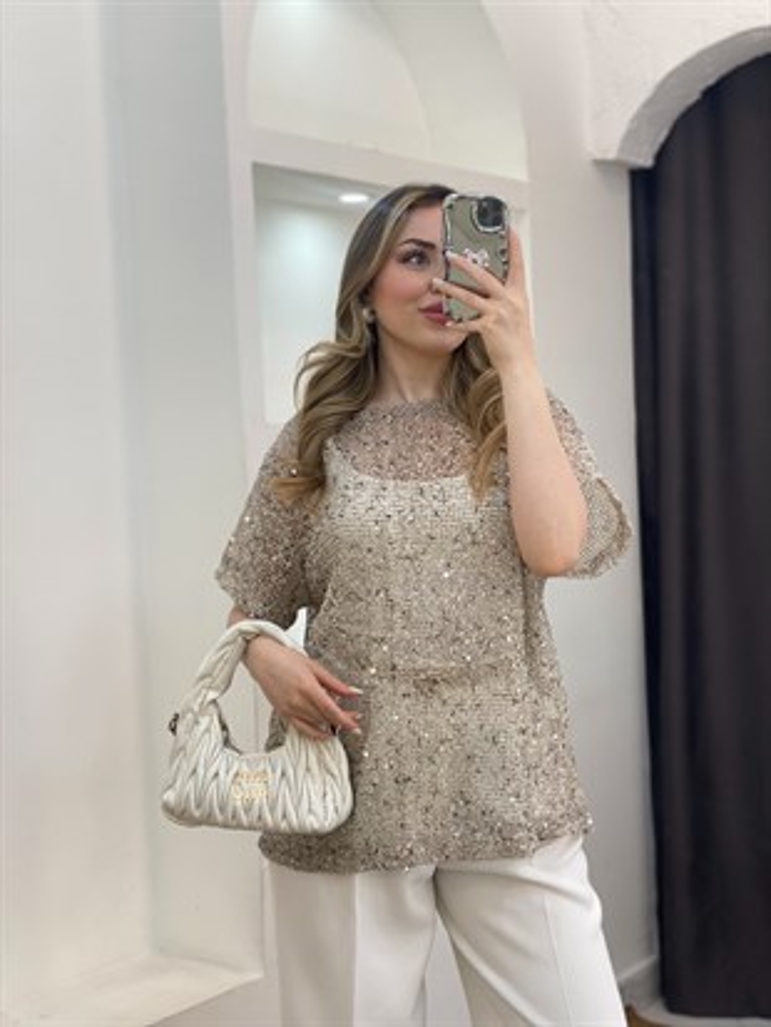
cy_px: 514
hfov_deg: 28.0
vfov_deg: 36.8
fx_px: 1543
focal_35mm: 52
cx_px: 386
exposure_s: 1/100
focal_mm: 6
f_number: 2
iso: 40
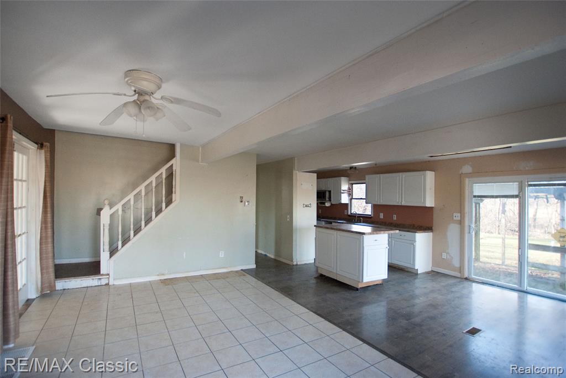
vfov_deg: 77.4
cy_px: 189
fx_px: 236
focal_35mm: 15
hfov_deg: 100.4
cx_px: 283
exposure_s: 1/125
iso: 1000
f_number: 3.5
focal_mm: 10
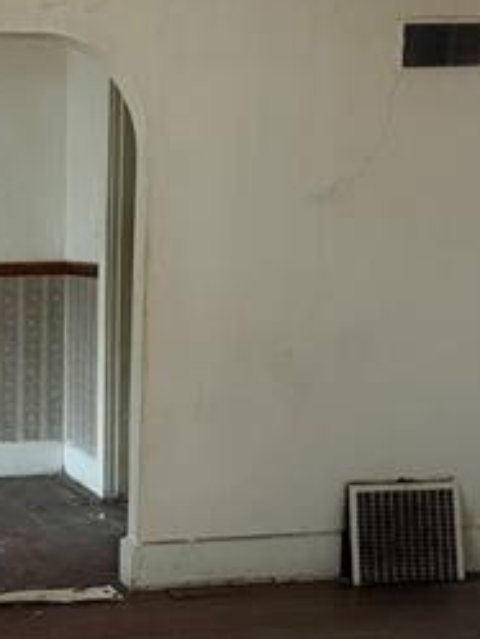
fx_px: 1367
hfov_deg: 18.9
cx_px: -77
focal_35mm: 74
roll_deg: +1.2
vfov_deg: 25.7
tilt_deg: -13.8
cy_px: 547
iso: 800
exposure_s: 1/50
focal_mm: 6.76
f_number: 1.78
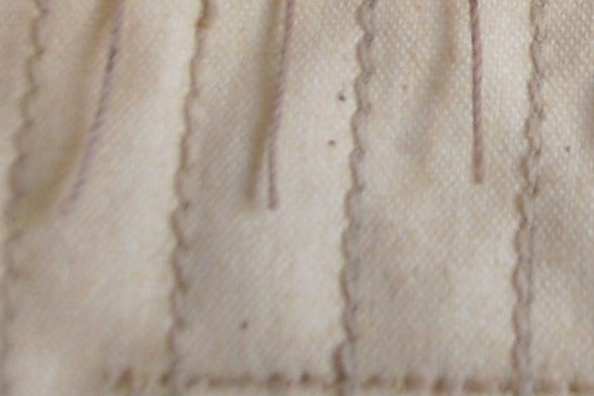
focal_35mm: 144
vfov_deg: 9.1
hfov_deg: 13.7
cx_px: 789
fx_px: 2377
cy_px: -318
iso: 100
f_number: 3.4
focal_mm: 8
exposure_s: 1/45
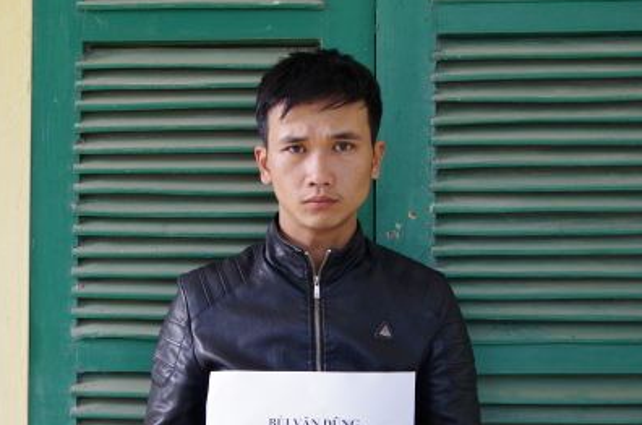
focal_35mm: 50
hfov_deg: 39.7
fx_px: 890
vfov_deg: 26.7
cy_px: 281
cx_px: 297
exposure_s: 1/50
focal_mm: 24
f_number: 4
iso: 1600
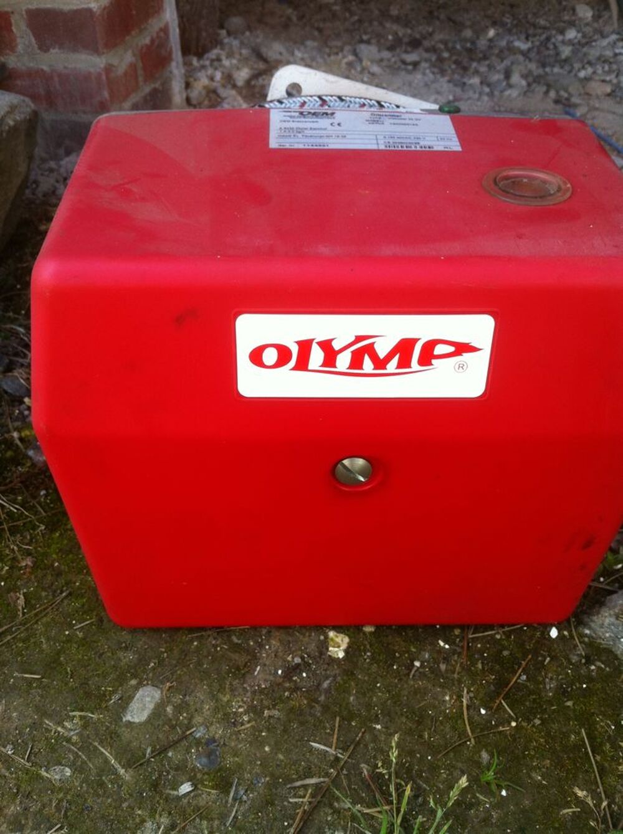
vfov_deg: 52.7
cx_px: 312
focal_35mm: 35
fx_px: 842
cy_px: 417
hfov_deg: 40.6
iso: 80
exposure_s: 1/173
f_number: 2.8
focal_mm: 3.85
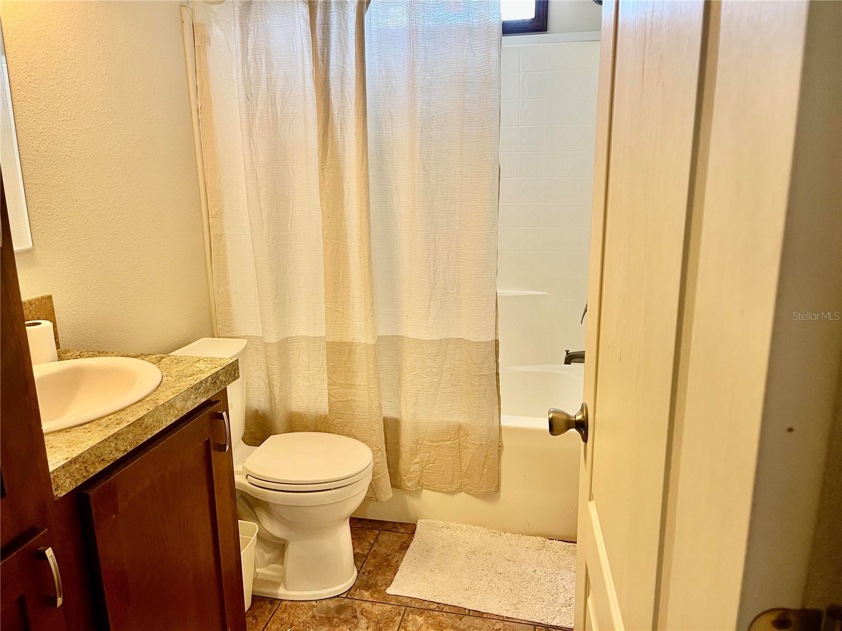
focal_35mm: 26
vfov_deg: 53.1
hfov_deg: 67.3
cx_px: 421
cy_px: 316
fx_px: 632
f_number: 1.6
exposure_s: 1/60
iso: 80
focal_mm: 5.1
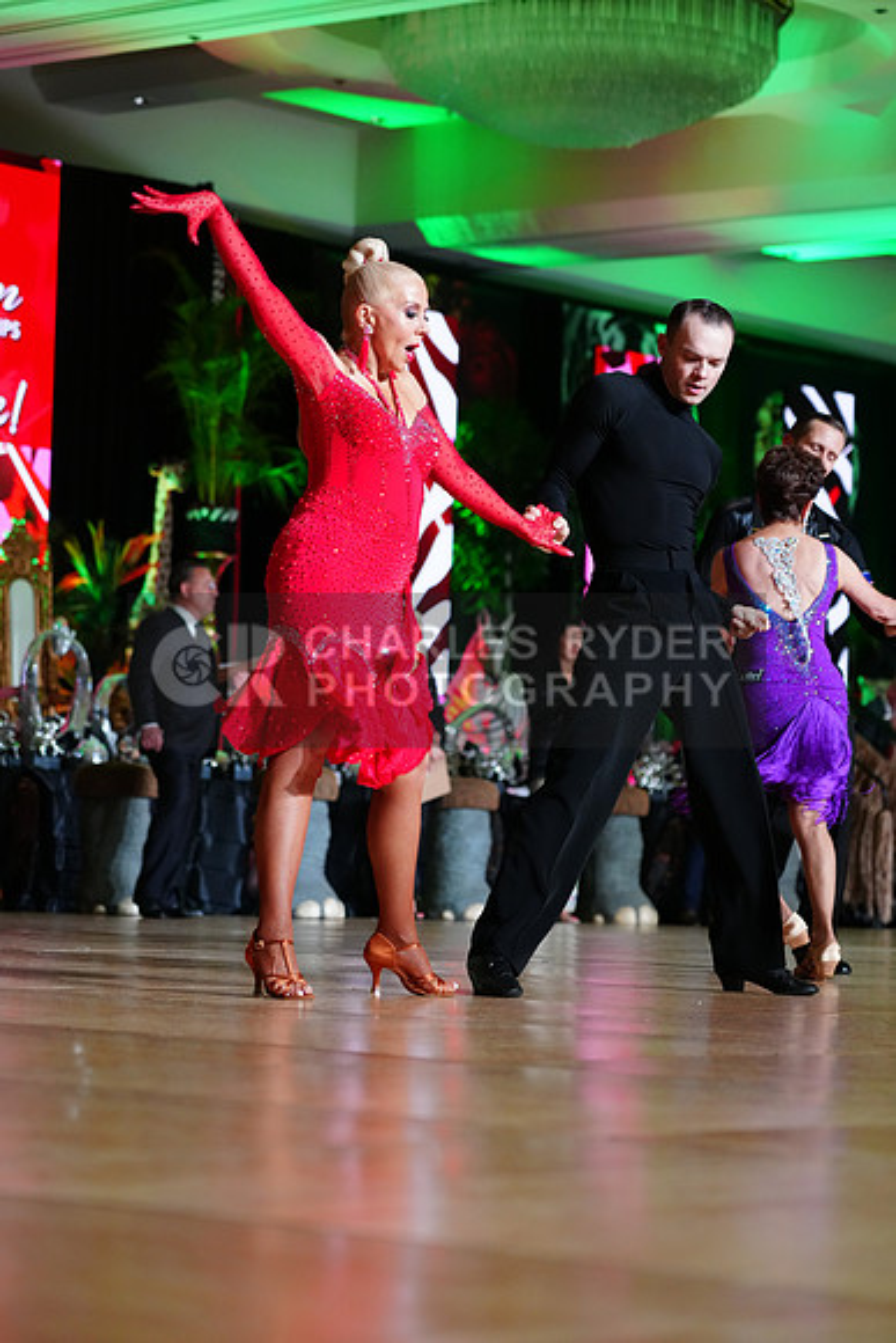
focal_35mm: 105
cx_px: 448
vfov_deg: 19.5
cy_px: 672
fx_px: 3917
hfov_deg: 13.0
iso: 3200
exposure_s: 1/250
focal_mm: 105
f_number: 4
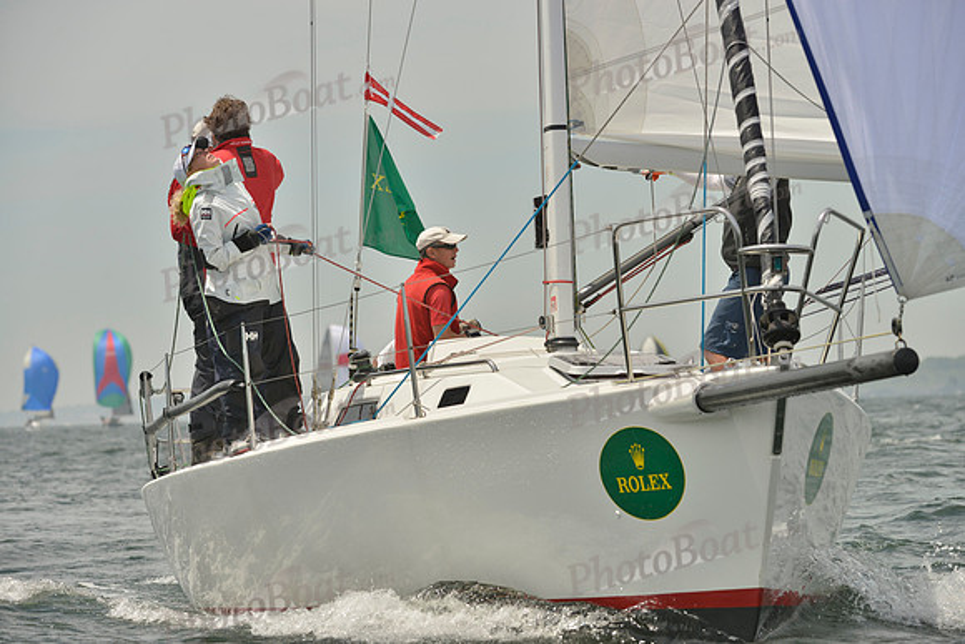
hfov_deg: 10.3
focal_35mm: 200
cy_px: 322
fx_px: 5362
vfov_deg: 6.9
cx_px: 482
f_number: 8
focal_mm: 200
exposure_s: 1/1250
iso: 280
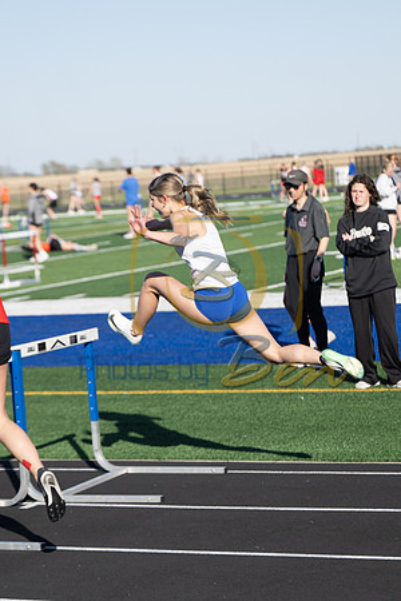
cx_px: 200
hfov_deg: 13.0
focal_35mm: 105
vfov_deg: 19.5
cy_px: 300
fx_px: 1754
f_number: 3.2
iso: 100
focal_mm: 70
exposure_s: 1/1250
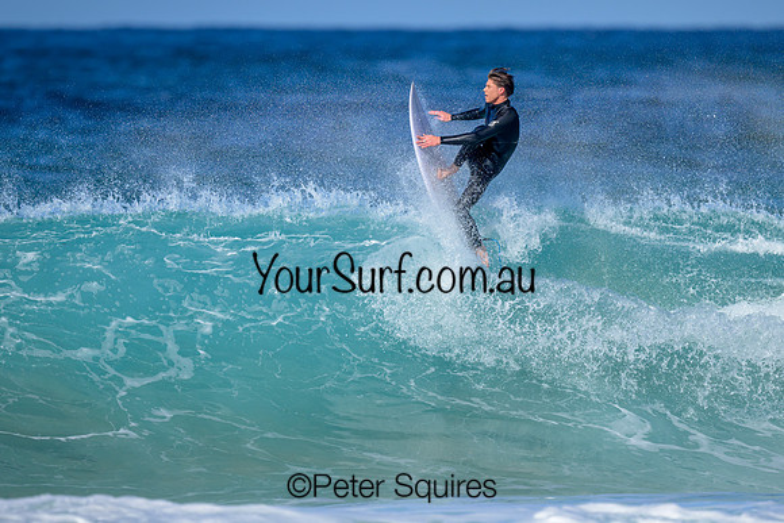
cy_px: 316
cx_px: 475
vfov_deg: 1.4
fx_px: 21147
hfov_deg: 2.1
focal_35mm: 971
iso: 250
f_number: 6.3
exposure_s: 1/2000
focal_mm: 800
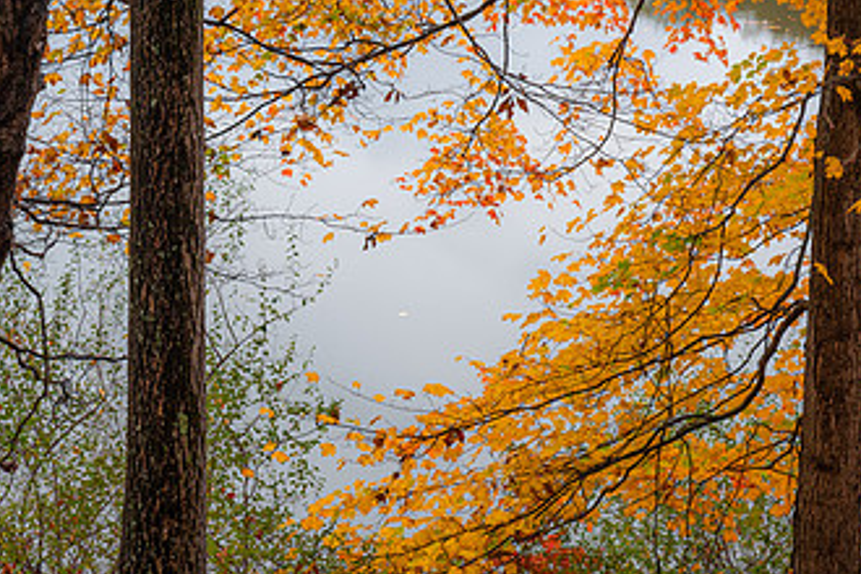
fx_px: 3994
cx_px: 363
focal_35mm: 167
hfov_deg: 12.3
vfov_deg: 8.2
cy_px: 346
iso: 100
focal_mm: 95
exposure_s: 1
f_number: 13
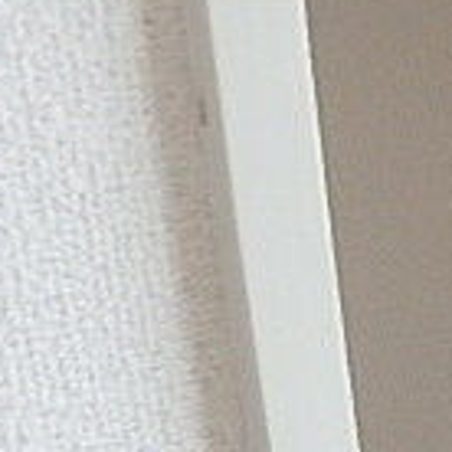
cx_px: 894
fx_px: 1270
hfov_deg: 15.9
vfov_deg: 19.8
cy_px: 400
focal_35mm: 86
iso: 500
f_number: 3.5
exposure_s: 1/30
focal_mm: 3.7
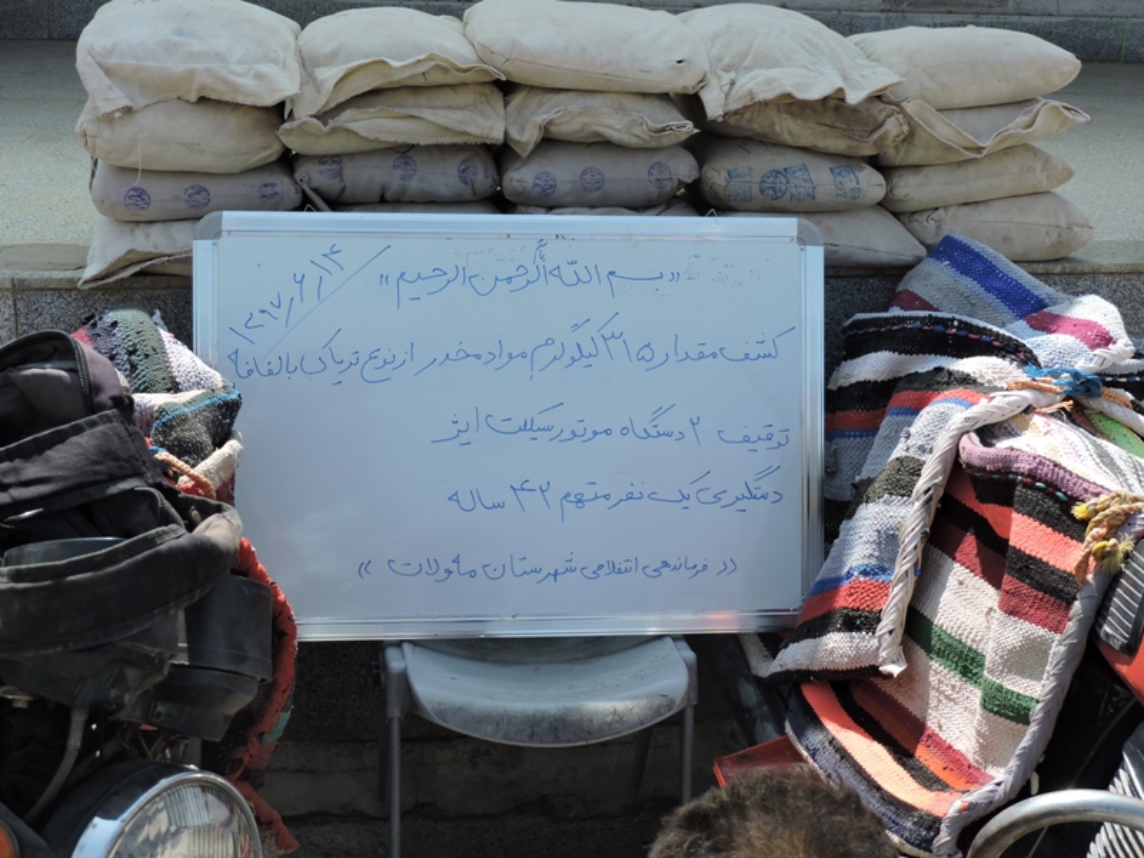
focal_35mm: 55
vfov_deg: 26.6
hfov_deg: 34.9
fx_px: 1818
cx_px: 572
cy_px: 429
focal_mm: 9.8
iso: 100
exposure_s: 1/640
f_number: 3.7
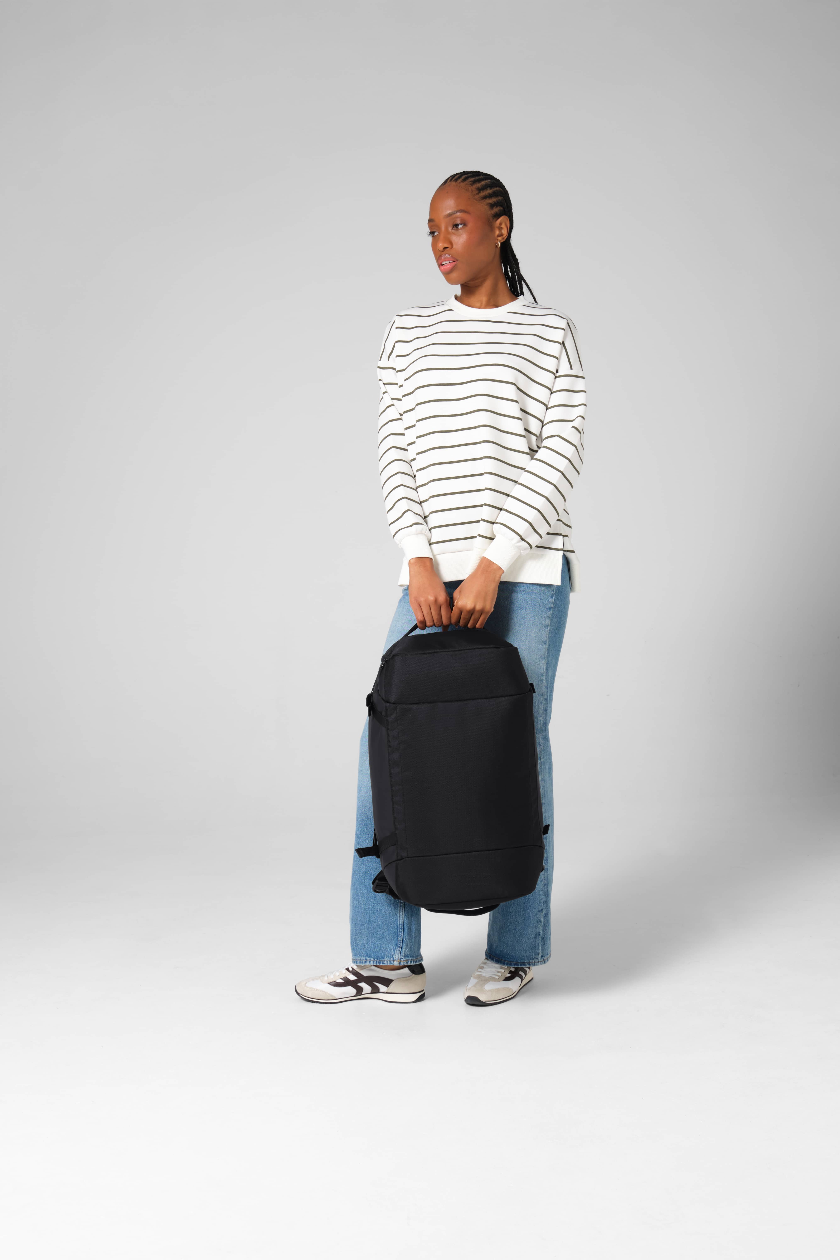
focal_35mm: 45
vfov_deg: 43.6
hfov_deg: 29.9
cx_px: 420
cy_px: 630
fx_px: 1575
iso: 160
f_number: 8
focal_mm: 30.2
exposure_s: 1/125
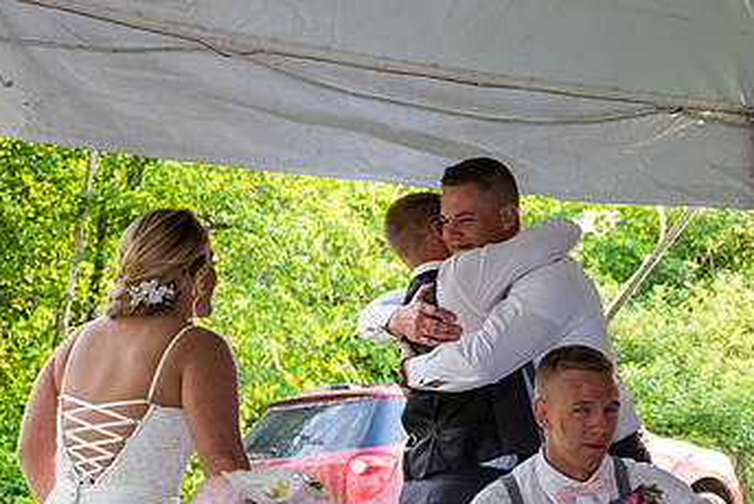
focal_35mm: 91
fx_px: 1908
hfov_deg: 22.1
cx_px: 587
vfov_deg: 15.0
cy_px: 371
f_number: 4
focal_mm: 35.8
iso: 200
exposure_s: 1/60
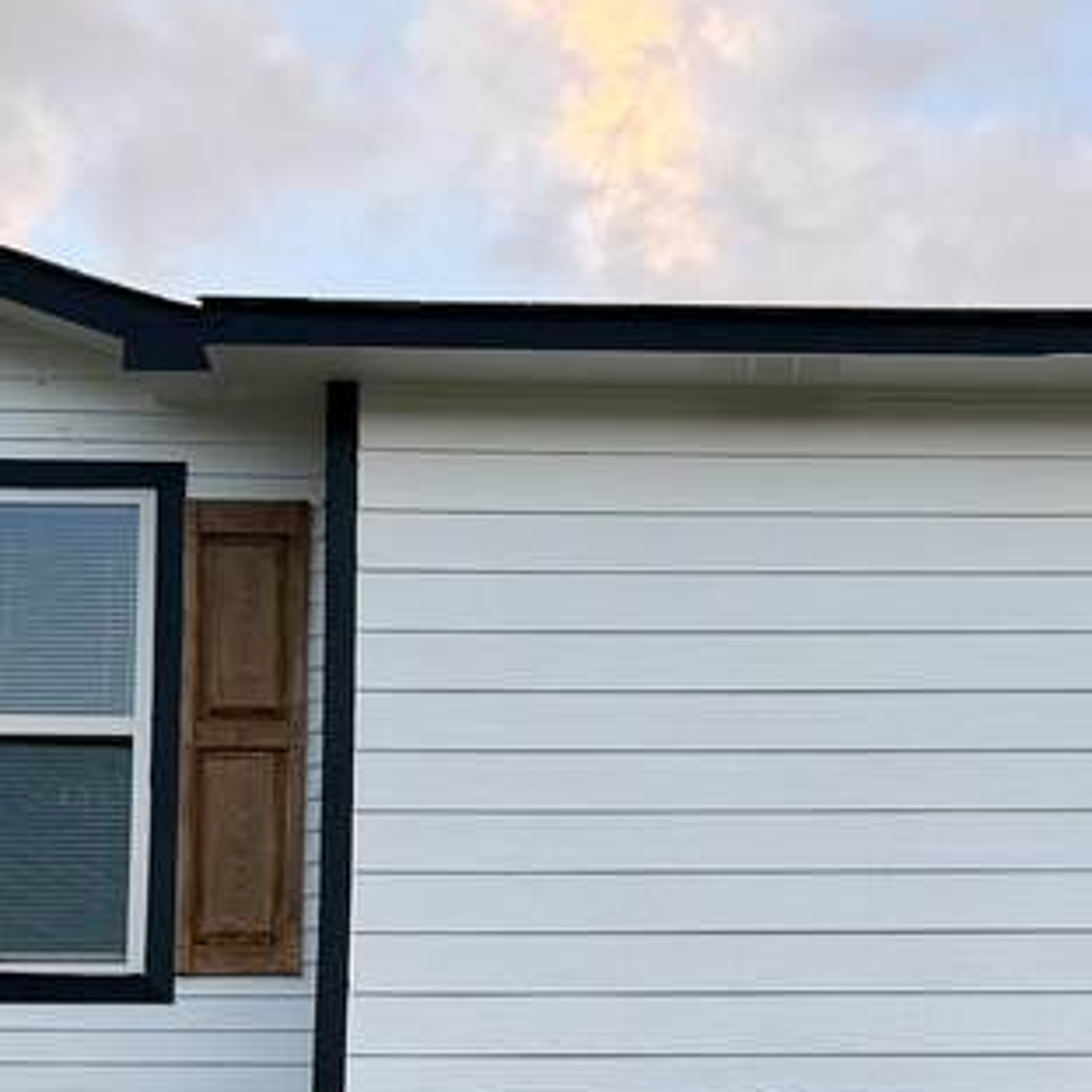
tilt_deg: +9.8
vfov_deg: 19.4
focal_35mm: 87
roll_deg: +1.9
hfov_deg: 19.7
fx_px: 3105
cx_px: 868
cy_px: 1085
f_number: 1.78
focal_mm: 6.76
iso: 80
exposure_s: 1/342
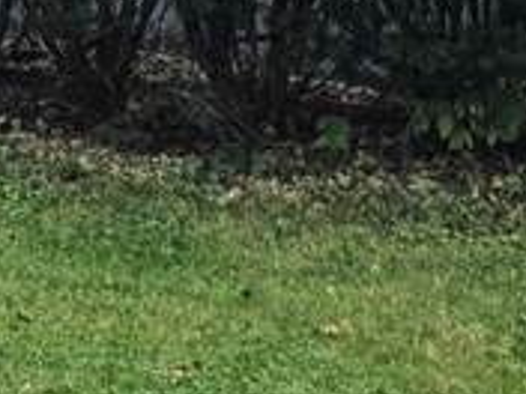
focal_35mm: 167
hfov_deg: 11.4
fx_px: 2538
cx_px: -215
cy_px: -830
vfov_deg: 7.6
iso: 80
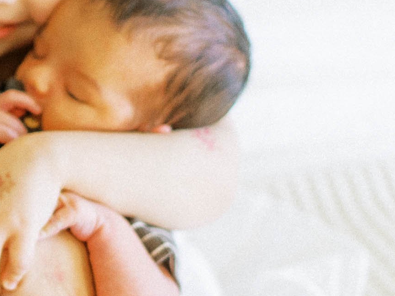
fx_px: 1255
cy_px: 152
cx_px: -178
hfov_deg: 16.5
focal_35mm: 110
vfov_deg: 13.5
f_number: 1.6
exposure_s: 1/1000
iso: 1000
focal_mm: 35
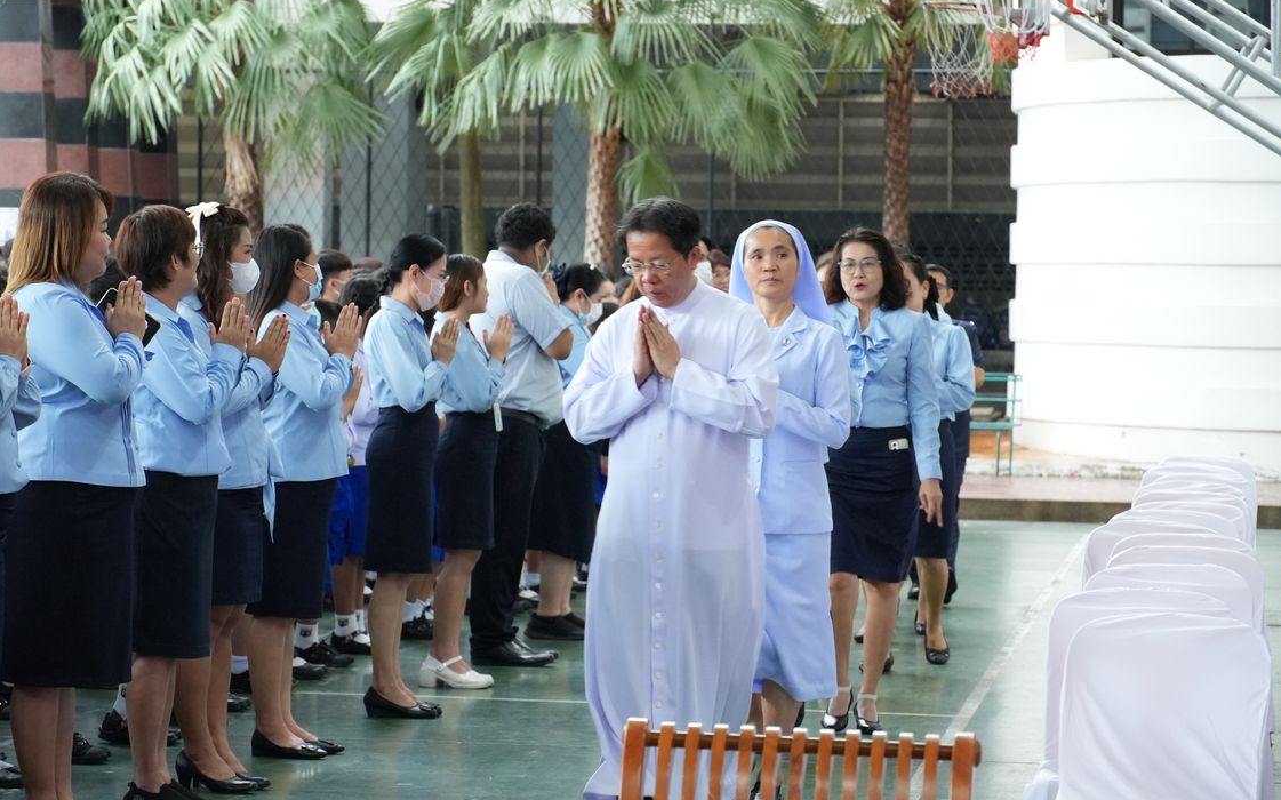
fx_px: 4607
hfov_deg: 15.8
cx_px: 642
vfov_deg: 9.9
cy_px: 389
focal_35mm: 132
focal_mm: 86
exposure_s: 1/80
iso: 2500
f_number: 5.6
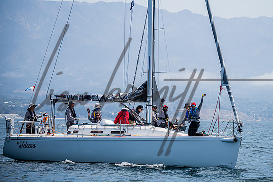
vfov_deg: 6.4
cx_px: 166
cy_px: 74
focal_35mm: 215
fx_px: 1627
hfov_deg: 9.6
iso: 400
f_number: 4.8
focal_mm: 175
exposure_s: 1/4000
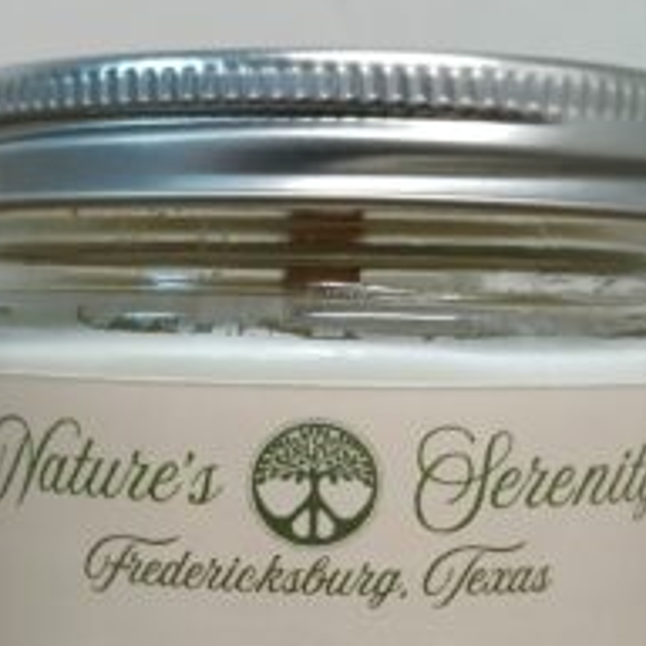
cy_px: 663
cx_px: 172
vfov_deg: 22.9
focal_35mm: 72
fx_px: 1520
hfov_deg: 23.8
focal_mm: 3.98
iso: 250
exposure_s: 1/40
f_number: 1.8
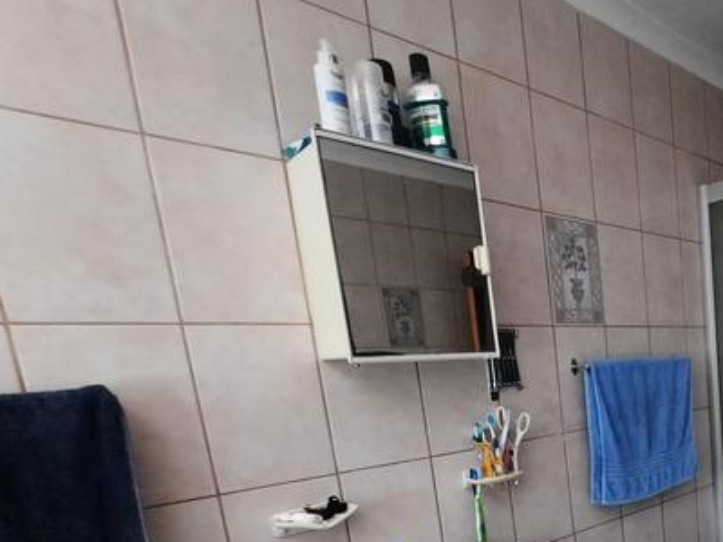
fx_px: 543
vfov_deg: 49.0
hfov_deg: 55.1
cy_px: 457
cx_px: 692
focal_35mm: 26
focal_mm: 1.74
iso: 250
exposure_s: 1/25
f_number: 2.2
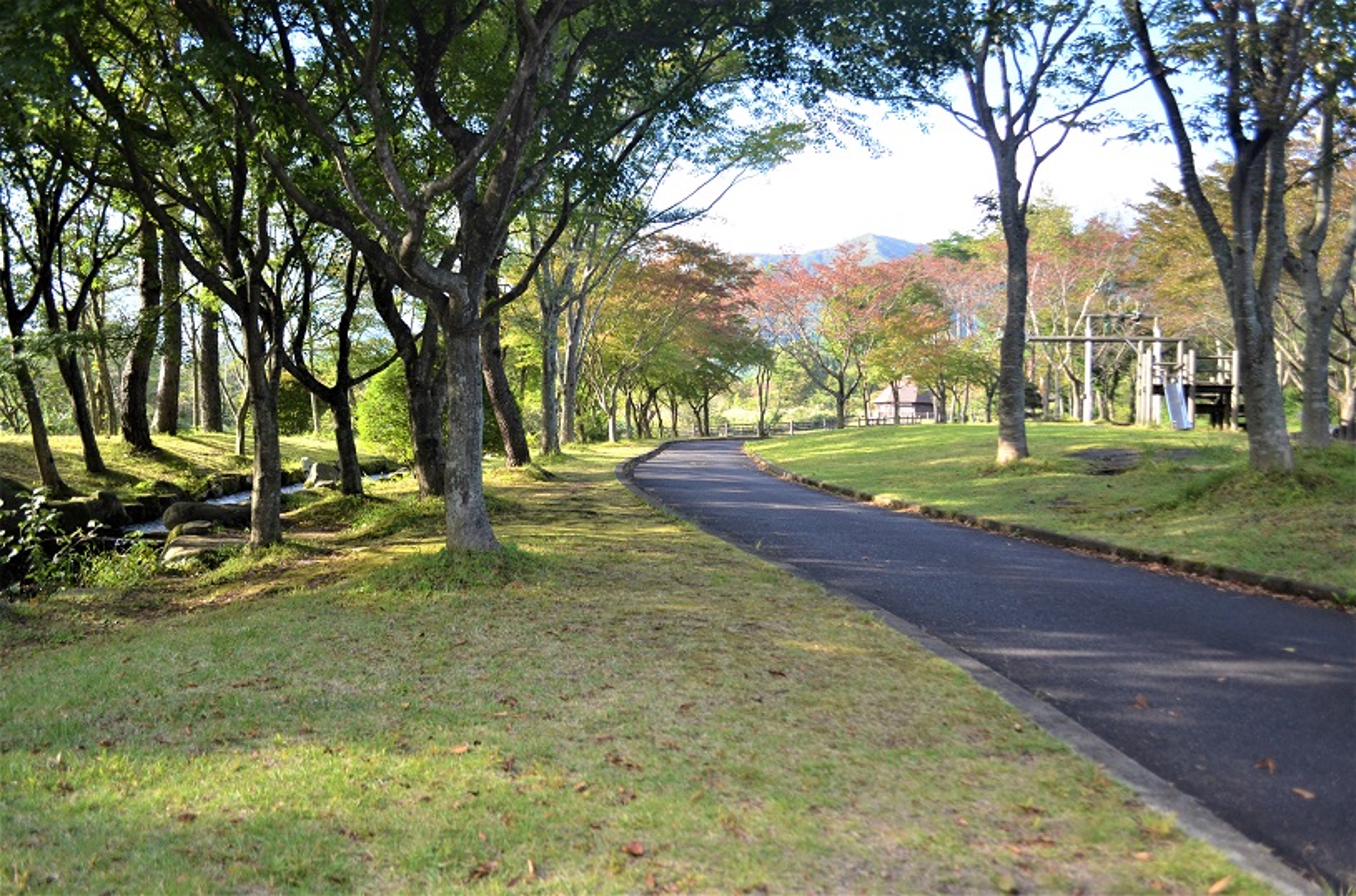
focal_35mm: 27
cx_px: 678
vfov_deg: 47.7
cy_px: 448
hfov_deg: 67.5
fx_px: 1014
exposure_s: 1/500
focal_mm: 18
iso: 400
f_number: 3.5
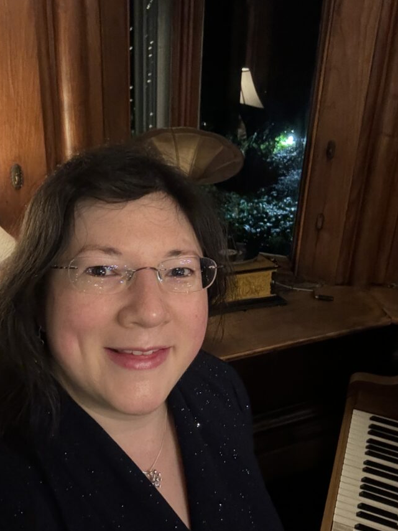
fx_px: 552
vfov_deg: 51.2
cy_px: 295
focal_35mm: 36
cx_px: 193
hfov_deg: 39.7
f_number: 1.9
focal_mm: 2.69
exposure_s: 1/20
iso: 640
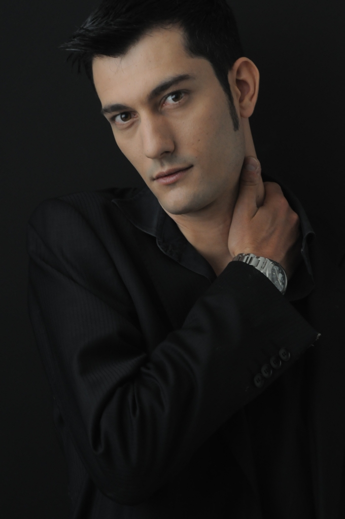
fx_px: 1513
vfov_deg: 19.5
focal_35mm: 105
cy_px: 260
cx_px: 172
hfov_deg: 13.0
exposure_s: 1/50
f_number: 5.6
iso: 800
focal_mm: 70
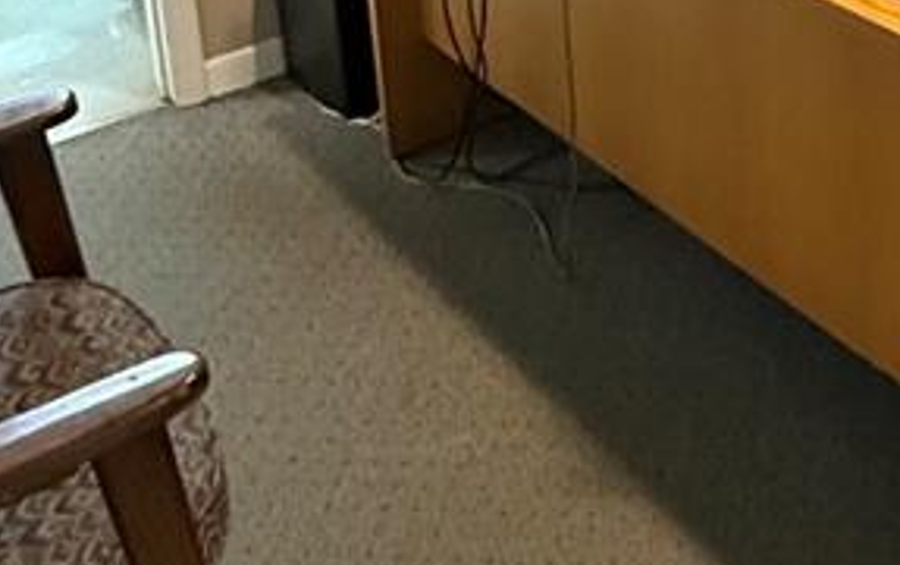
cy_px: -292
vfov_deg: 18.5
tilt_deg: -13.3
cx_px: 909
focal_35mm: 62
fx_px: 1522
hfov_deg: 30.5
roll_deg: +1.3
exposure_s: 1/60
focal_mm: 2.22
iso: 800
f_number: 2.2
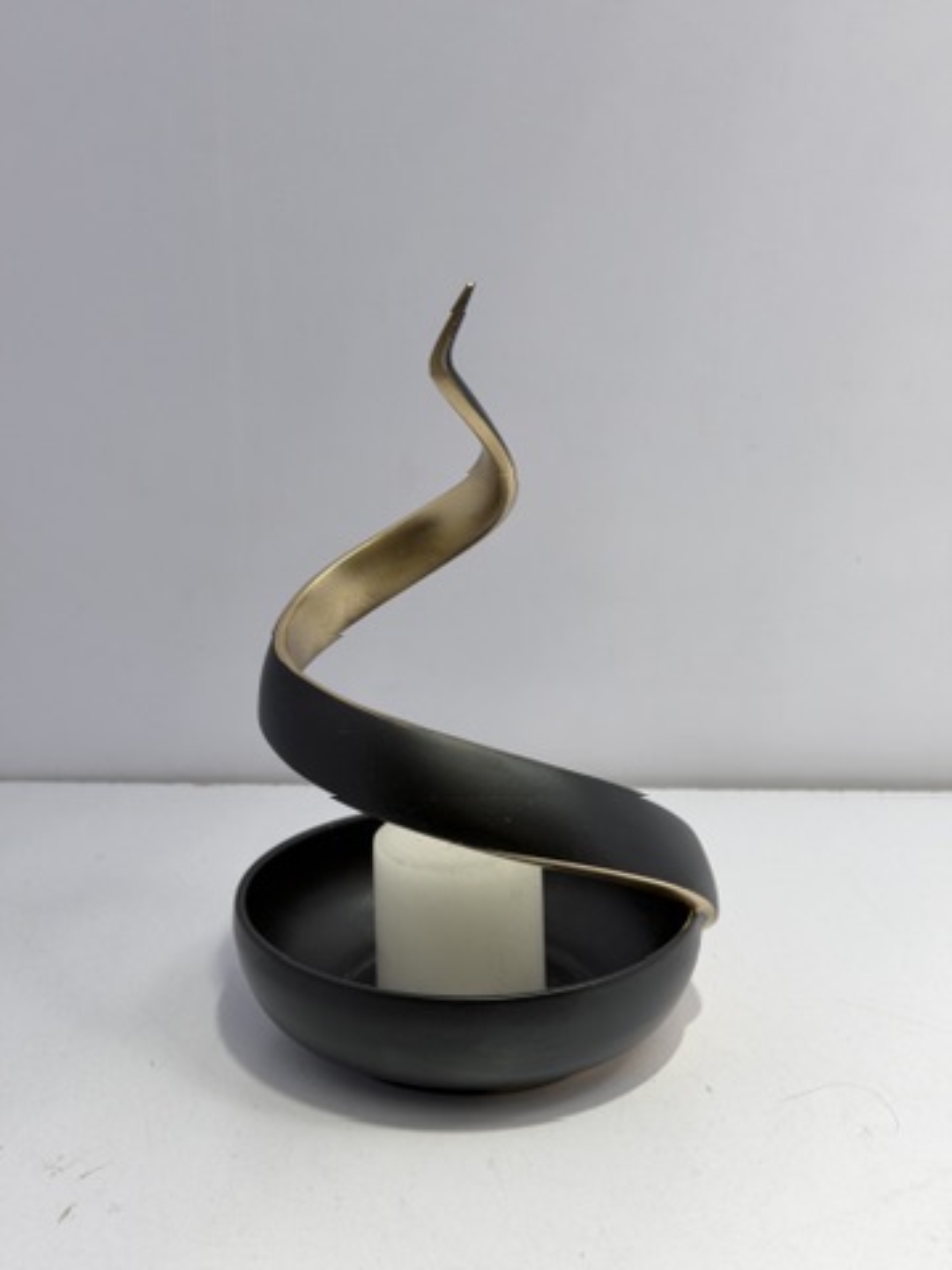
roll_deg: -0.5
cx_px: 476
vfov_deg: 39.7
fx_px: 1760
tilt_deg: -15.6
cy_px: 635
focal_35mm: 48
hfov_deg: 30.3
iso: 50
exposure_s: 1/100
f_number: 1.78
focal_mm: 6.76
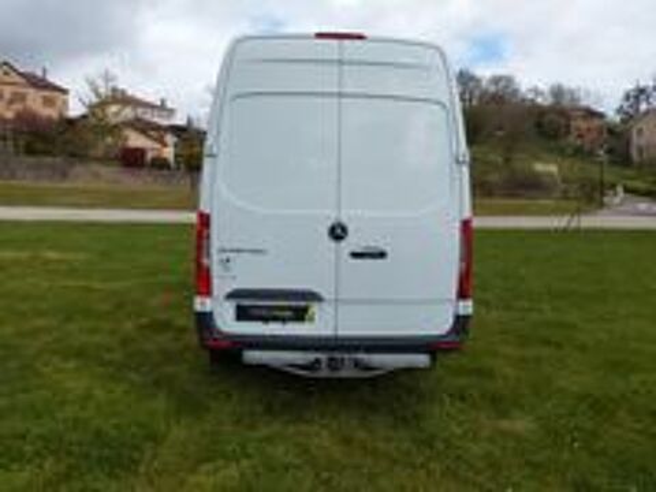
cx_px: 328
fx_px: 531
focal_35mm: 28
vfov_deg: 49.7
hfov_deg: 63.4
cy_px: 246
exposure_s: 1/1805
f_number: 1.9
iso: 50
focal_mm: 2.91
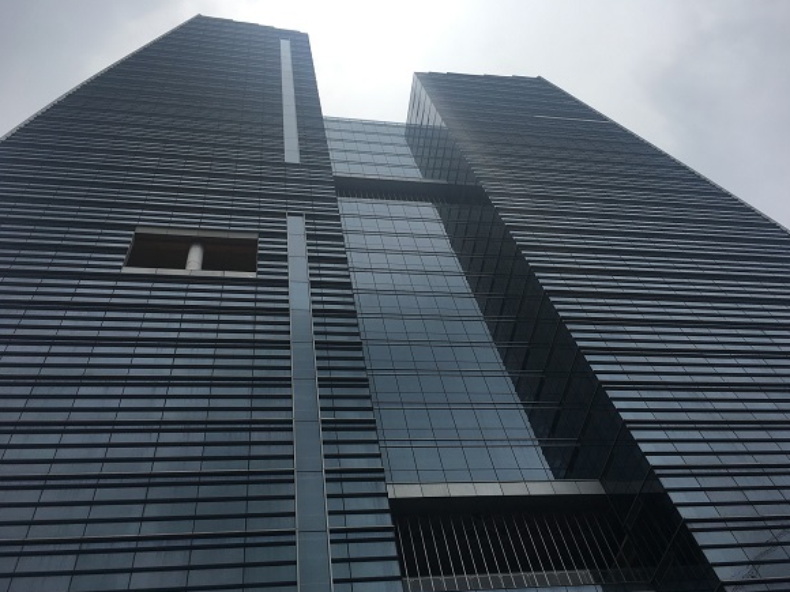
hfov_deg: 60.0
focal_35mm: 30
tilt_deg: +55.5
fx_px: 685
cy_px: 297
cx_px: 400
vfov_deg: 46.8
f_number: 2.2
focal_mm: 4.15
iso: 25
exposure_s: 1/3497
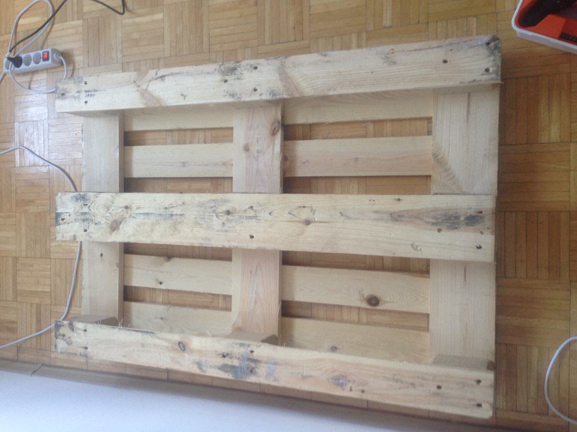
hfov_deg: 55.4
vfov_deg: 42.9
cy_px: 216
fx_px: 550
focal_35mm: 33
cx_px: 288
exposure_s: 1/20
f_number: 2.4
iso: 80
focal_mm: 4.12
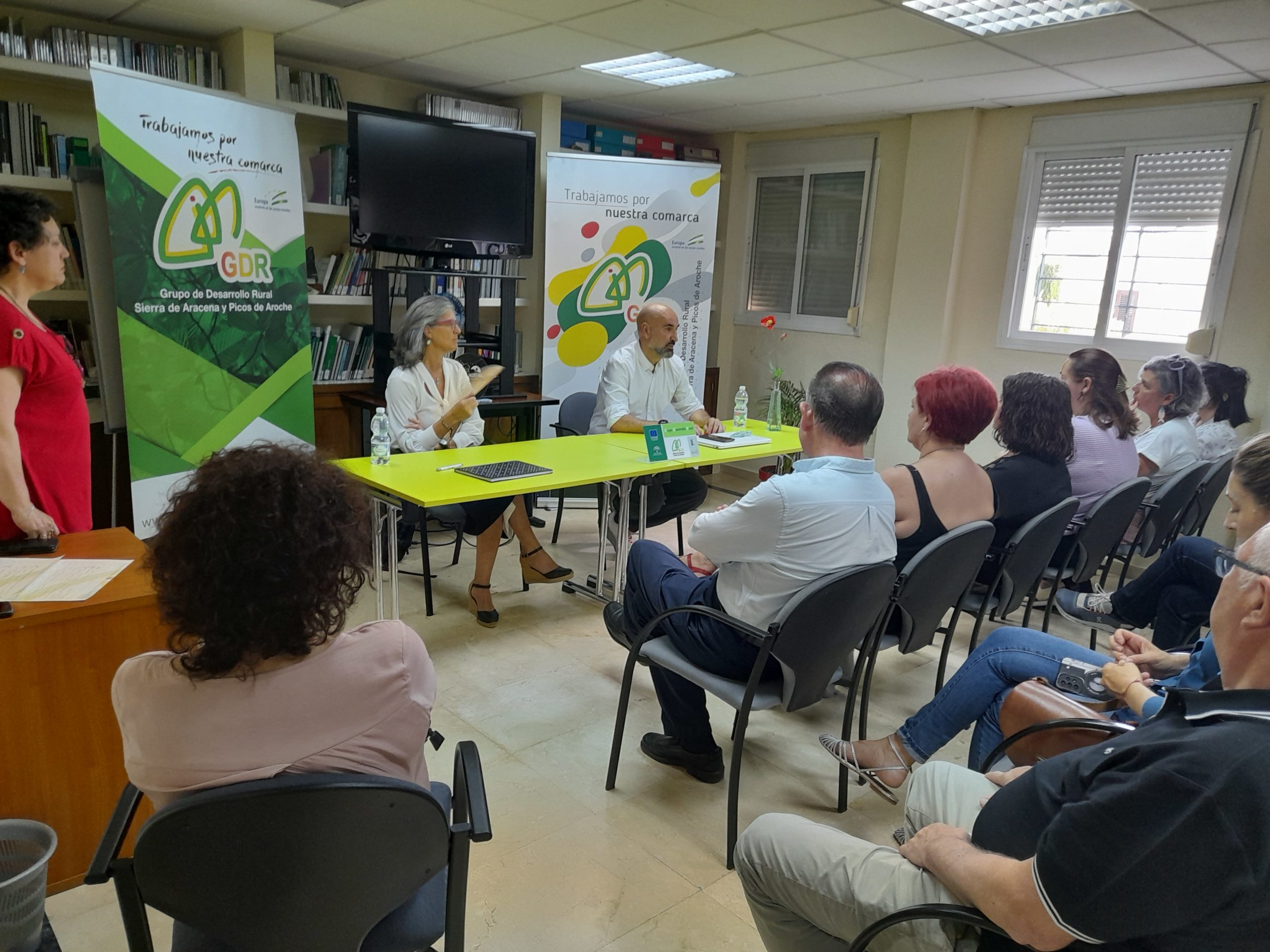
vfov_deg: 54.9
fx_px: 917
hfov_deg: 69.4
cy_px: 476
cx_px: 635
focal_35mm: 25
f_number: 2
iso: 200
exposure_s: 1/50
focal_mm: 4.6
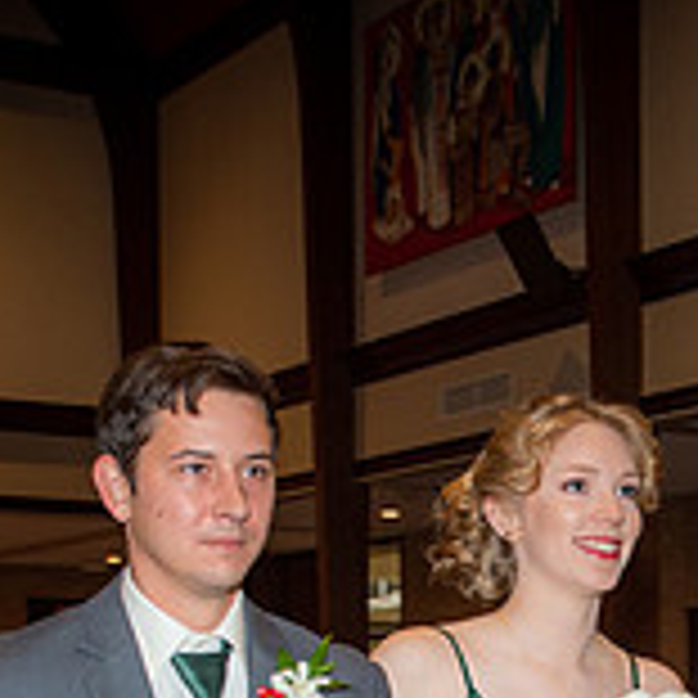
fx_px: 2030
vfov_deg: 18.7
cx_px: 540
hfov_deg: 19.3
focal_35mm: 89
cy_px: 775
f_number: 5.6
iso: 1250
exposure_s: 1/160
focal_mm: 28
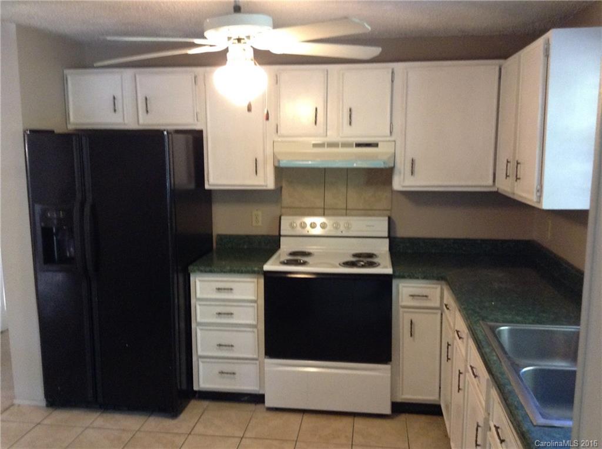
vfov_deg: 42.8
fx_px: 573
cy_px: 224
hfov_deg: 55.4
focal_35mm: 33
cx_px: 301
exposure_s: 1/17
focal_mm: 3.3
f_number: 2.4
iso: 200
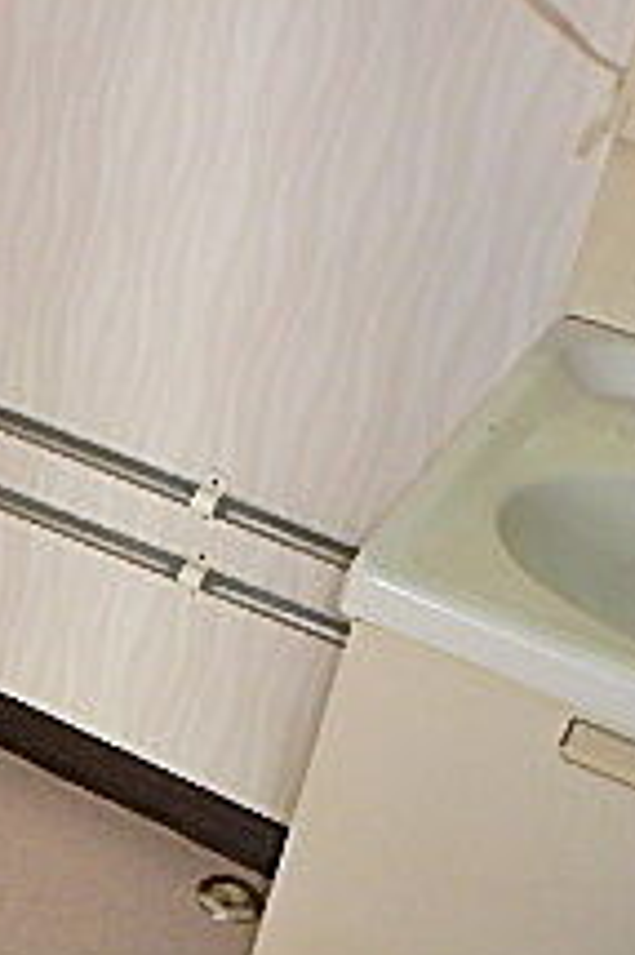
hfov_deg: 18.4
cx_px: -329
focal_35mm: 65
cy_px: 555
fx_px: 1722
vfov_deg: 30.9
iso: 320
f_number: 3.5
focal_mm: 3.7
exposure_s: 1/30
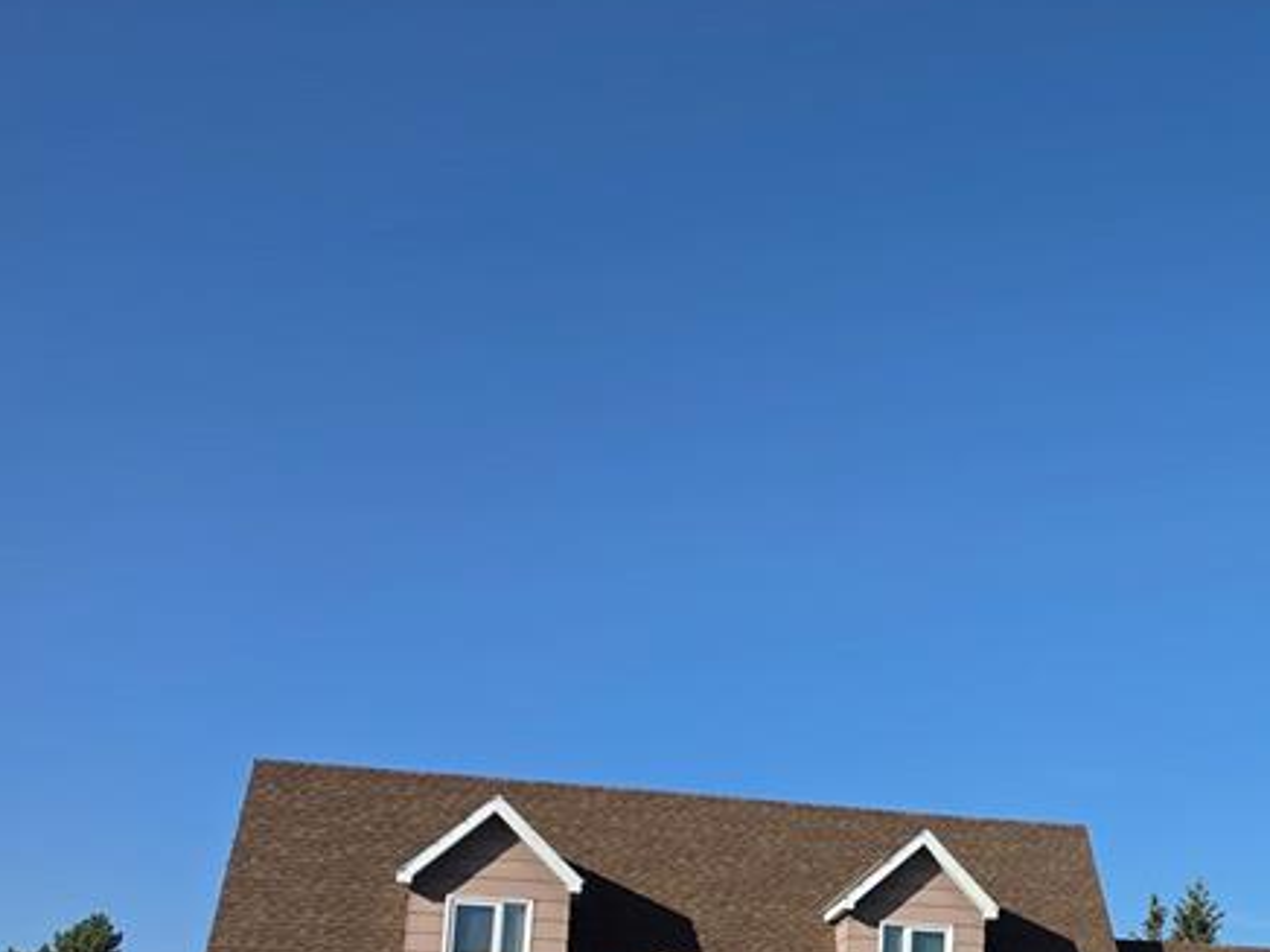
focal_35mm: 54
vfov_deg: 25.7
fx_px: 1981
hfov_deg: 31.5
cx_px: 1395
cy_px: 940
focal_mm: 6.5
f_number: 1.4
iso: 64
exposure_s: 1/7939
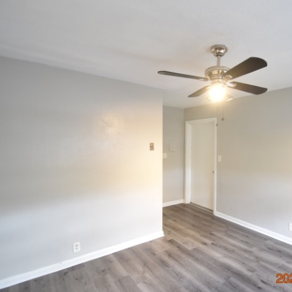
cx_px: 192
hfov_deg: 72.8
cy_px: 149
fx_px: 191
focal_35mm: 20
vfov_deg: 74.8
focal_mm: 10
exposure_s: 1/20
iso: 800
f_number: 3.5
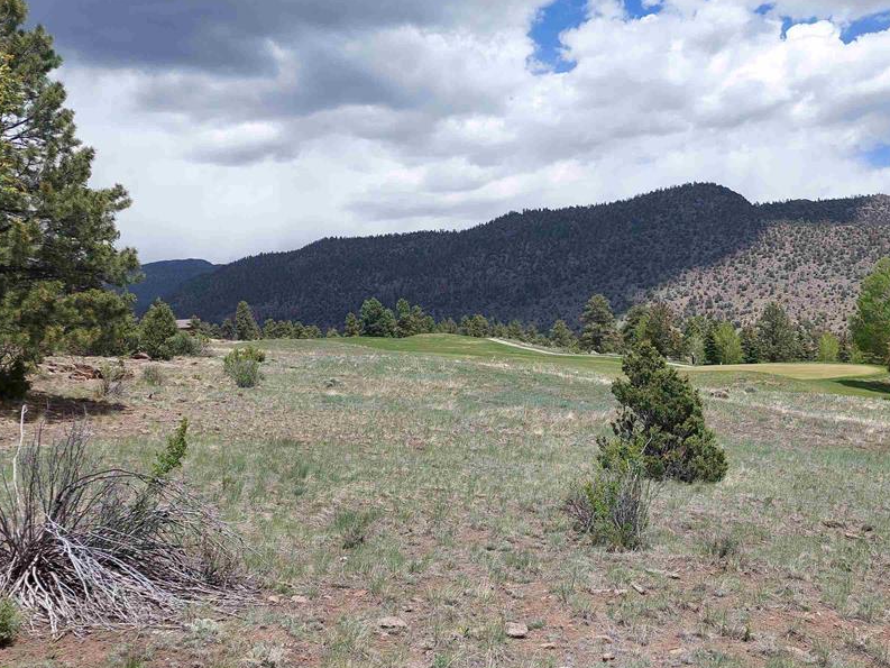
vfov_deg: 45.3
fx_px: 797
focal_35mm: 31
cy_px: 392
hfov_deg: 58.1
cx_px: 506
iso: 40
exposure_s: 1/1992
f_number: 1.8
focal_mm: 5.23
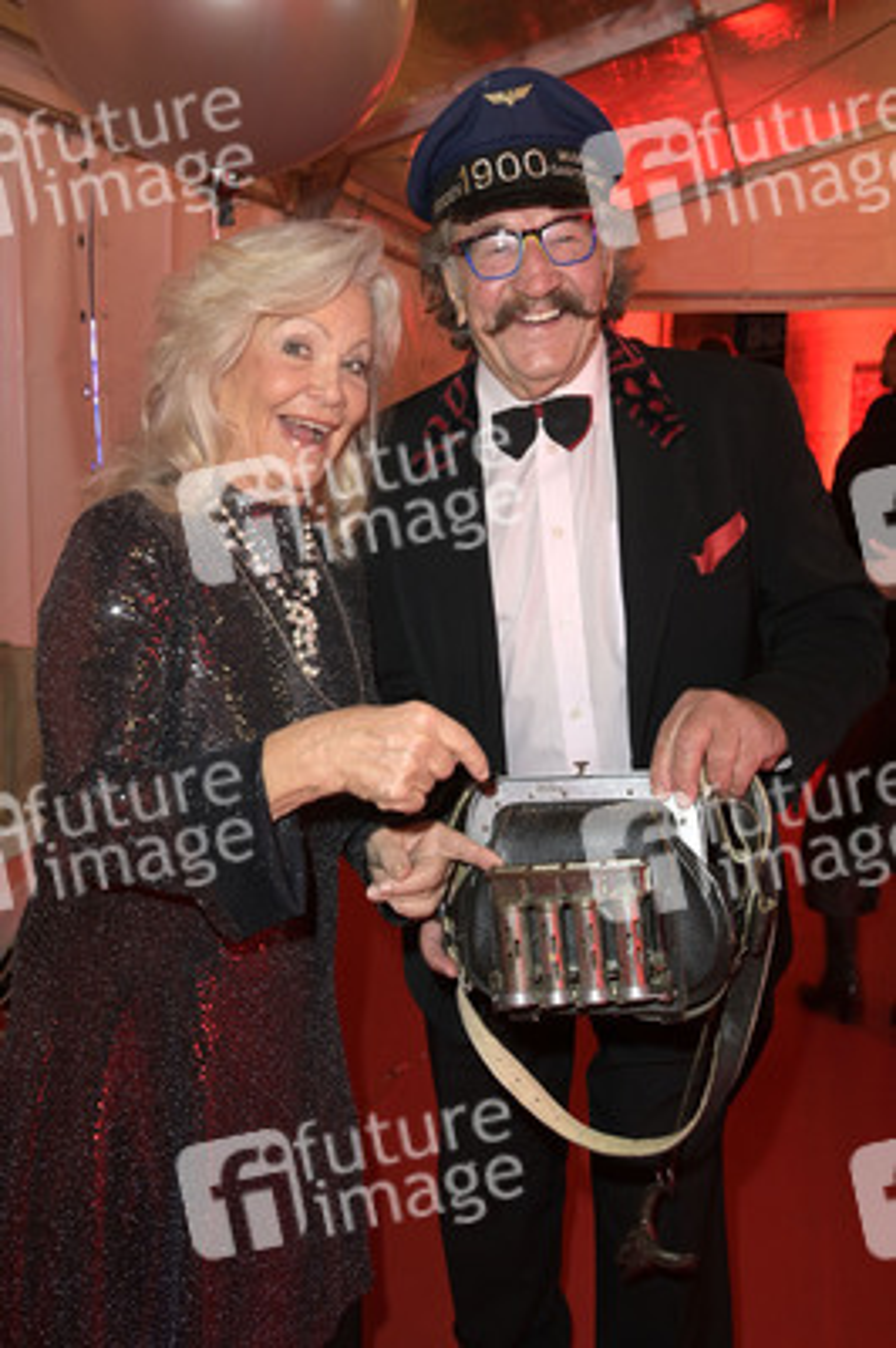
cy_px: 674
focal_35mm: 29
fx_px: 1084
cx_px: 448
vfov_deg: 63.7
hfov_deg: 44.9
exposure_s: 1/50
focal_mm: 29
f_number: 5.6
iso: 1250
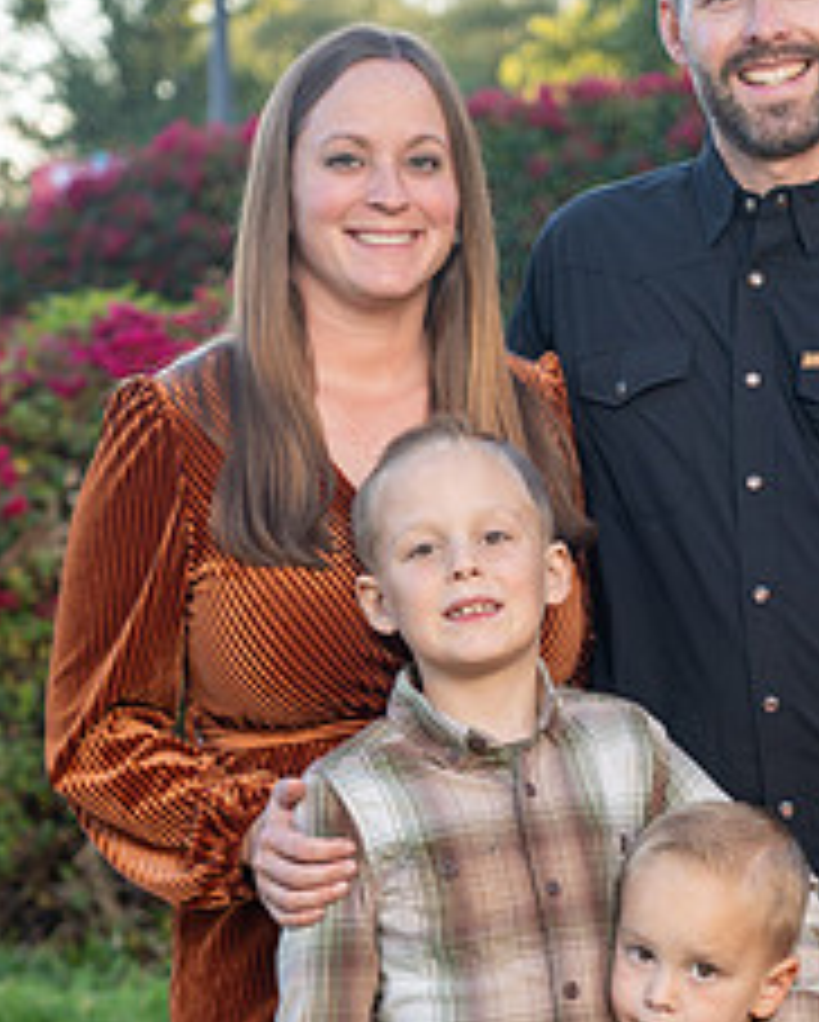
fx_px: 3540
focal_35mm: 117
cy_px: 644
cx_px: 630
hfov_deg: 13.1
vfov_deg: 16.4
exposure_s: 1/200
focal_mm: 63
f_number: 4
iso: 160
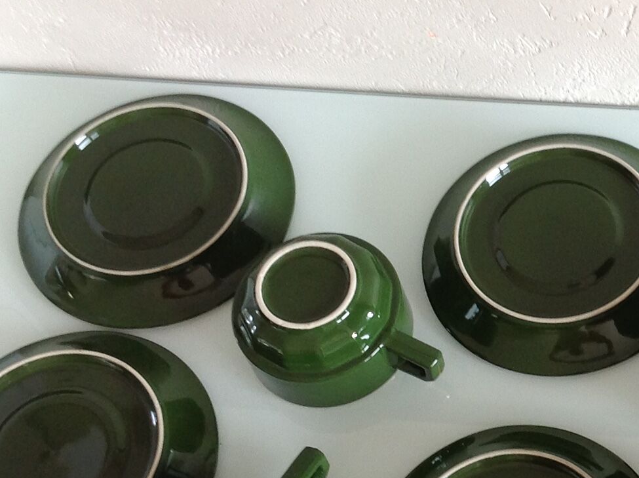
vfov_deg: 15.9
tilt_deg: -62.1
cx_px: 661
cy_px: 283
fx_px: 1715
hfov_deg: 20.3
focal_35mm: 93
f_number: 2.4
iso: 50
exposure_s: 1/17
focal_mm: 4.28
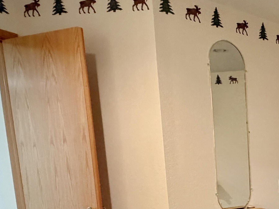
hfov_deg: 33.2
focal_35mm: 47
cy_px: 199
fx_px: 379
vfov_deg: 29.2
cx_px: 332
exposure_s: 1/60
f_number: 2.2
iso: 640
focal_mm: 2.22
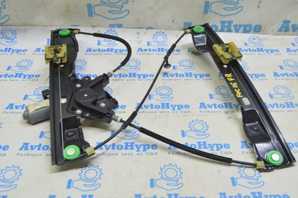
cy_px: 99
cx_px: 149
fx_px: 310
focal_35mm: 38
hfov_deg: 51.3
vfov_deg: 35.4
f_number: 5.6
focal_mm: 25
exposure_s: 1/20
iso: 400
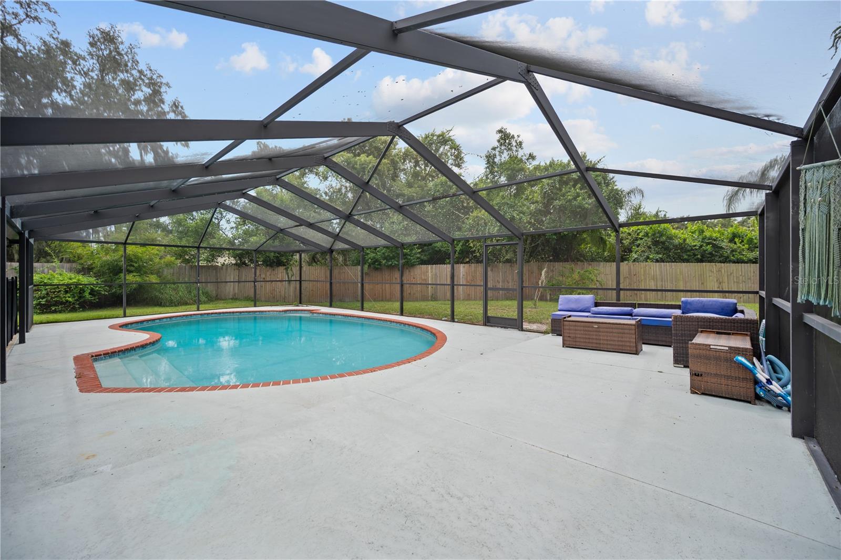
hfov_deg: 104.3
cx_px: 420
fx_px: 327
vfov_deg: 81.2
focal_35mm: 14
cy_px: 280
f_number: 4
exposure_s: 1/50
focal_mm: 14
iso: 100
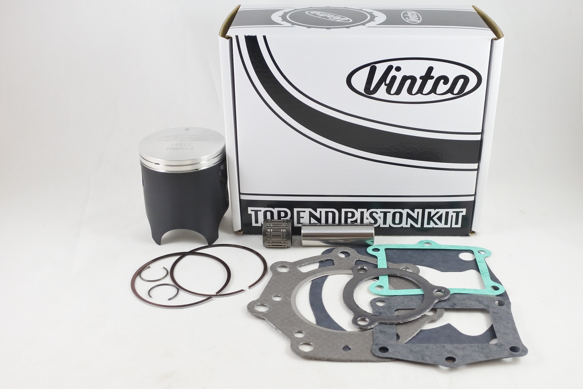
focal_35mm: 34
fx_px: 551
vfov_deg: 38.9
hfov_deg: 55.8
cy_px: 194
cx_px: 292
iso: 560
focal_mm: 12.6
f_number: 3.8
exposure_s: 1/125
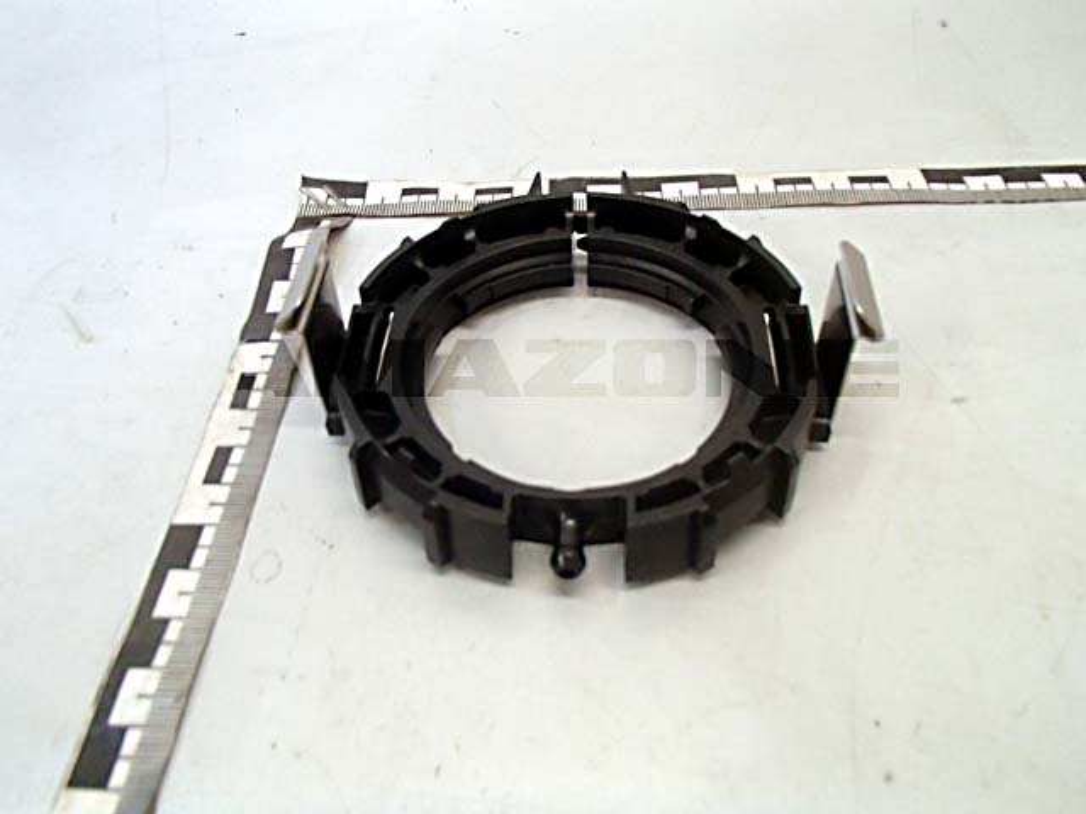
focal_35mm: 28
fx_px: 878
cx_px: 543
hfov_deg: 63.4
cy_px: 407
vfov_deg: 49.7
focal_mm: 5
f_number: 3.9
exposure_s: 1/30
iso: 500
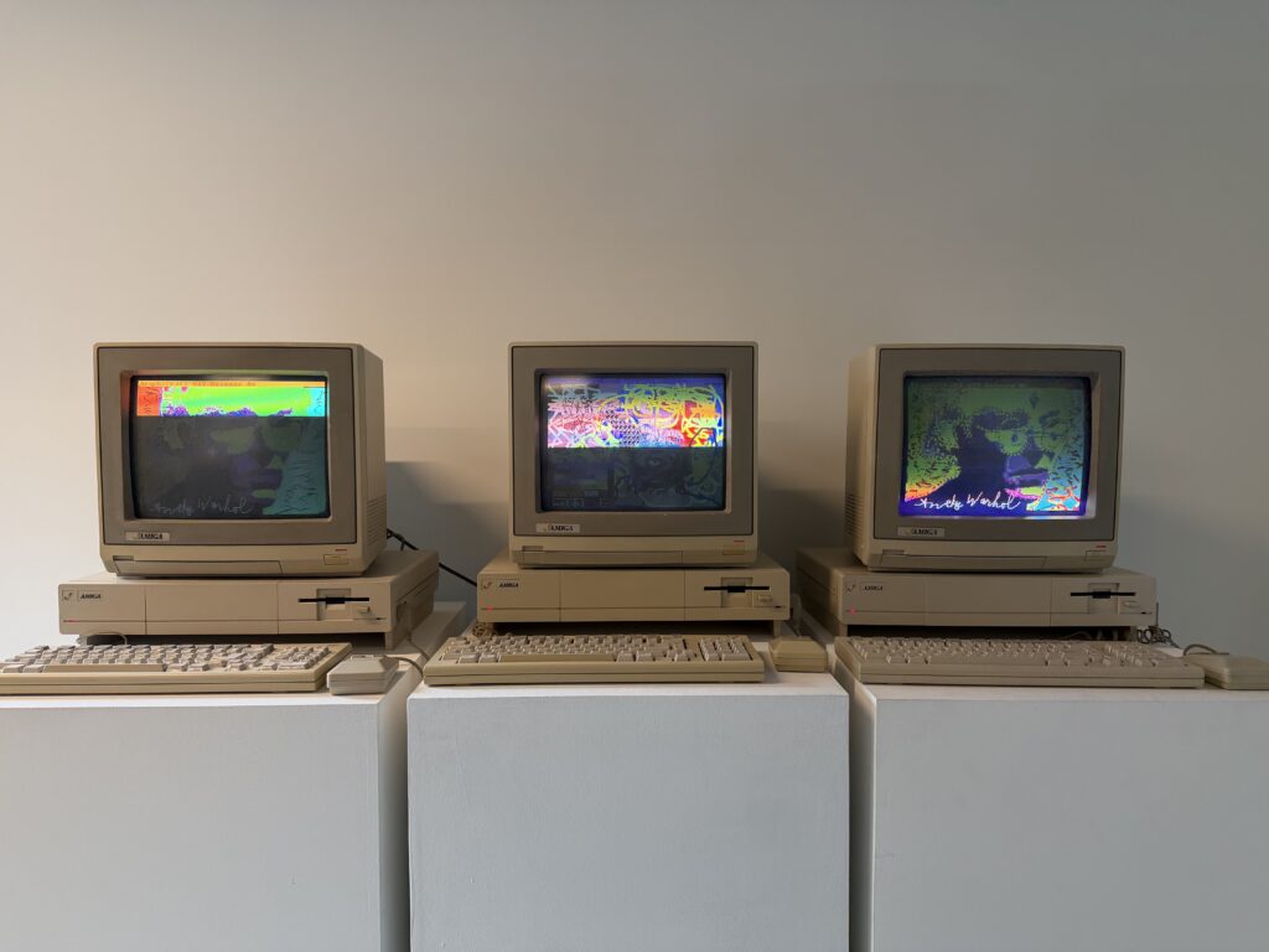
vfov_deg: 56.8
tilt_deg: -2.0
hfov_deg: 71.6
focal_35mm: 24
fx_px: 880
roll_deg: +0.4
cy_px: 476
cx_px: 634
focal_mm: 6.76
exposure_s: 1/120
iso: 160
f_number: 1.78
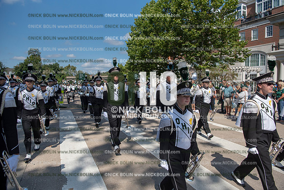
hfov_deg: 73.7
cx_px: 142
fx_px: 189
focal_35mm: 24
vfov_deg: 53.2
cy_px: 95
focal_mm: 24
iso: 400
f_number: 5
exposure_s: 1/4000
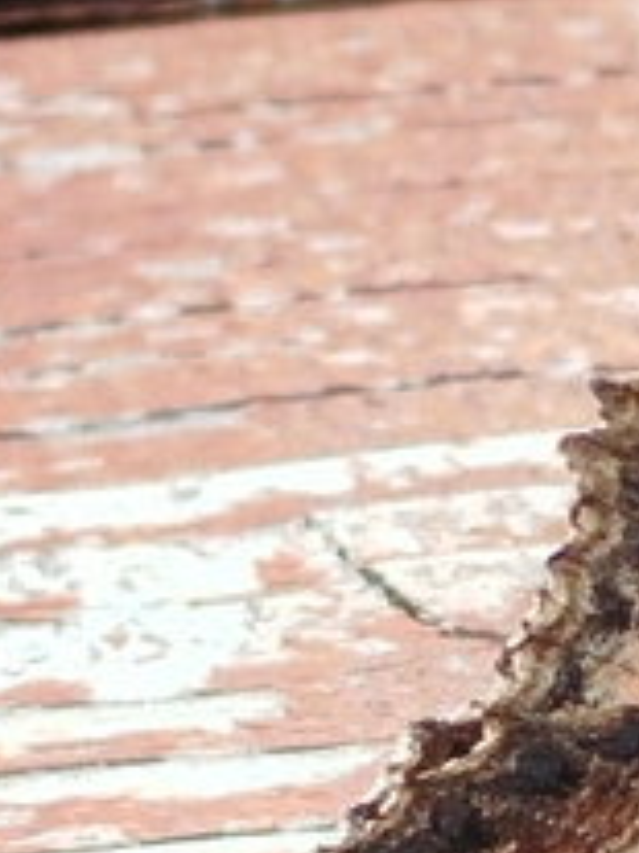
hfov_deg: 10.8
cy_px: 820
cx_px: 932
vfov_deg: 14.6
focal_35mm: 133
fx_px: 3277
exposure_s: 1/258
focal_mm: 5.31
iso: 50
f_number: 1.7
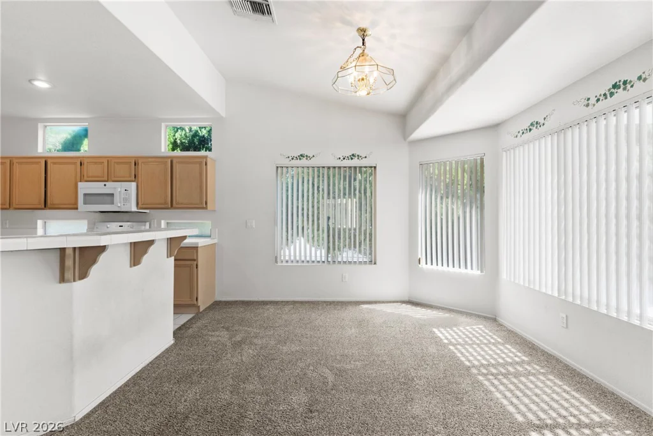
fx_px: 308
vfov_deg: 70.5
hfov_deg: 93.3
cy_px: 218
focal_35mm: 17
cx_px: 326
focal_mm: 17
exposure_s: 1/30
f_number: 8
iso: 400
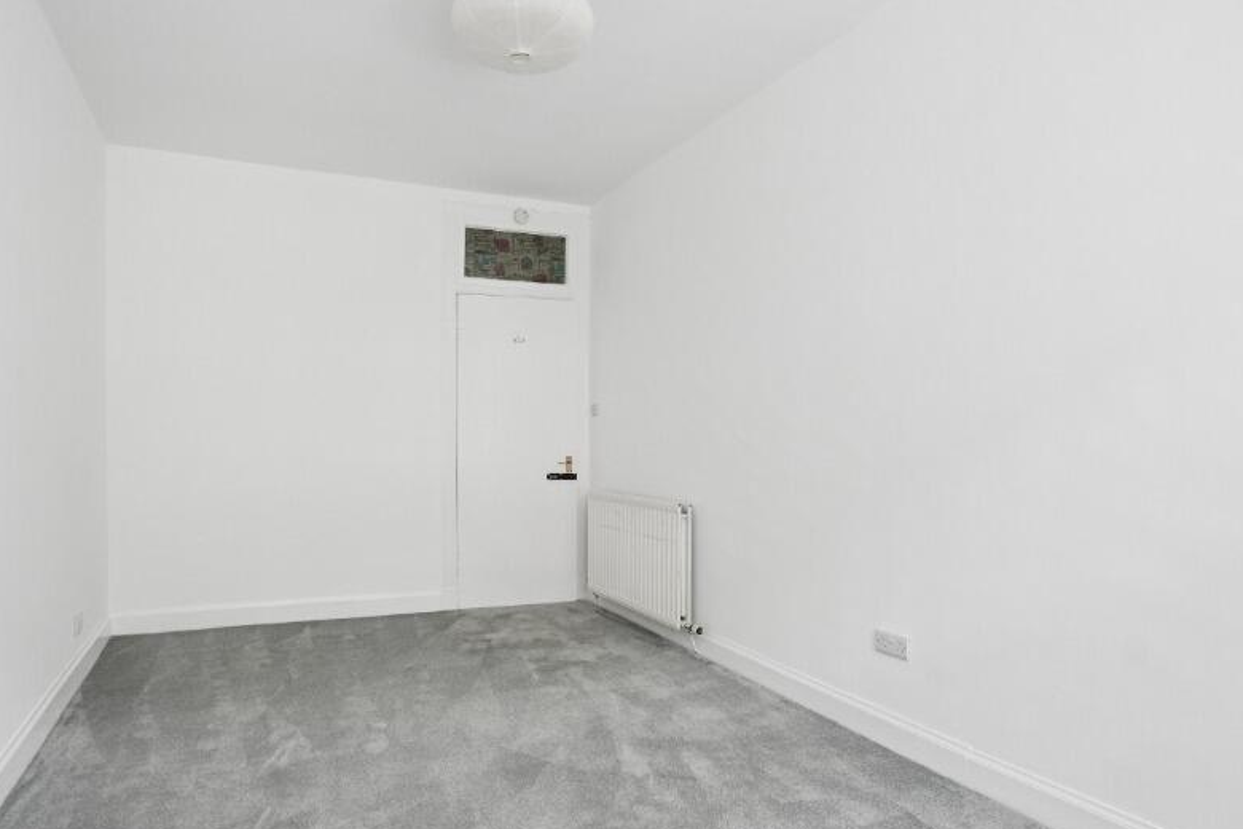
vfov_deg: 59.4
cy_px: 452
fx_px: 725
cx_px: 529
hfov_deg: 80.7
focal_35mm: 21
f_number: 4
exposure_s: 1/320
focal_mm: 16
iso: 3200
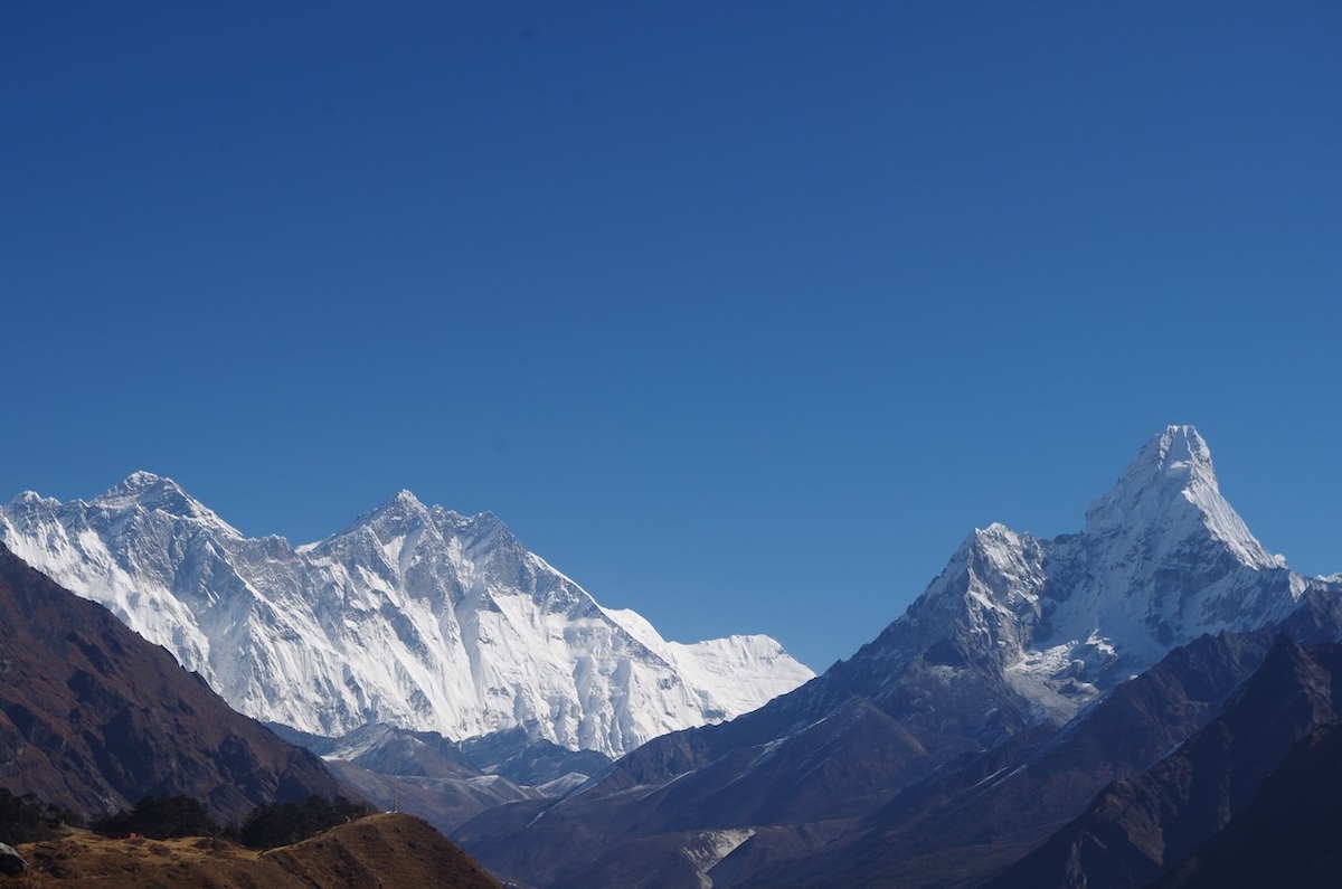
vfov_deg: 18.8
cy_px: 444
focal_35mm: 72
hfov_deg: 28.1
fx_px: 2679
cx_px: 671
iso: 100
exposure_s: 1/250
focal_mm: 47.5
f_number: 10
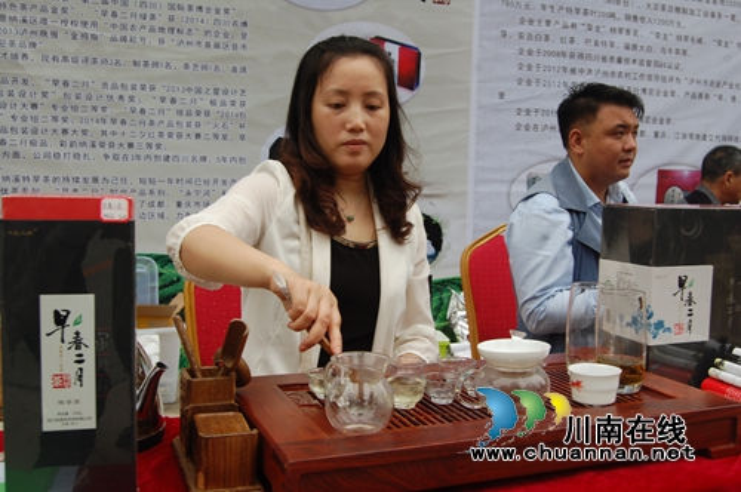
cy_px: 246
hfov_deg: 49.6
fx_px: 802
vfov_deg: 34.1
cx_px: 370
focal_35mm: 39
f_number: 8
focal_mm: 26
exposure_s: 1/100
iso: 200
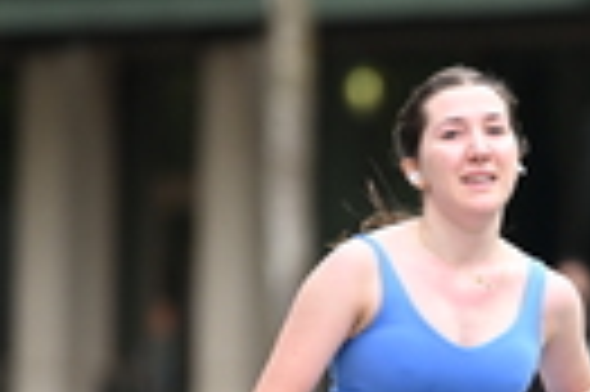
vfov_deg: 1.6
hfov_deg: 2.5
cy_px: 378
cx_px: 471
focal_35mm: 840
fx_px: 13749
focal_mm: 200
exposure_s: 1/2000
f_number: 2.8
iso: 640
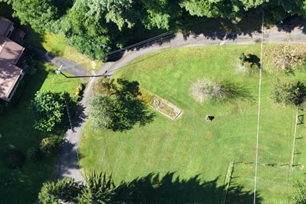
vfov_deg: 12.1
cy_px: 179
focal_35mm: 112
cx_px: 307
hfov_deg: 17.8
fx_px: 952
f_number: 2.8
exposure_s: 1/400
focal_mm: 14.45
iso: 100
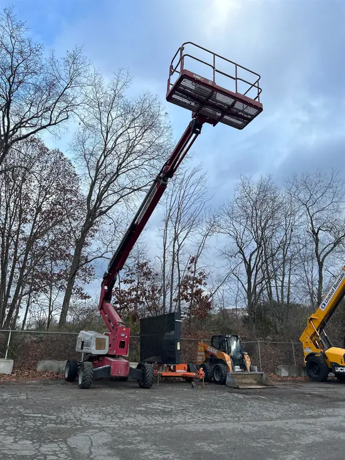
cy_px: 230
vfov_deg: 67.3
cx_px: 172
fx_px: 345
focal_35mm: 26
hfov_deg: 53.1
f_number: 1.5
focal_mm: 5.7
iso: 50
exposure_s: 1/1280
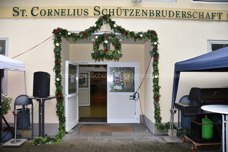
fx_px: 152
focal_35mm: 24
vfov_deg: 53.1
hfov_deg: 73.8
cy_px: 76
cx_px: 114
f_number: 4
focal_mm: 16
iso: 200
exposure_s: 1/60
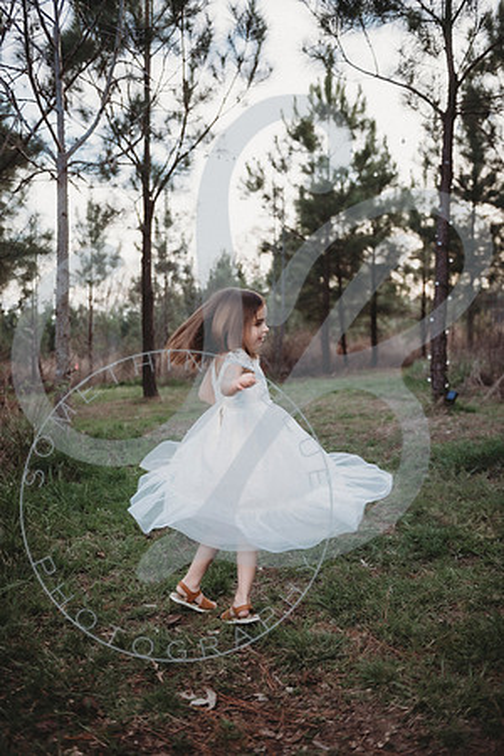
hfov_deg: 38.9
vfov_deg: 55.8
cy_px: 378
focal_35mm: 34
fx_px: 714
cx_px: 252
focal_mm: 34
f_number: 2.8
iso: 100
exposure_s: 1/200
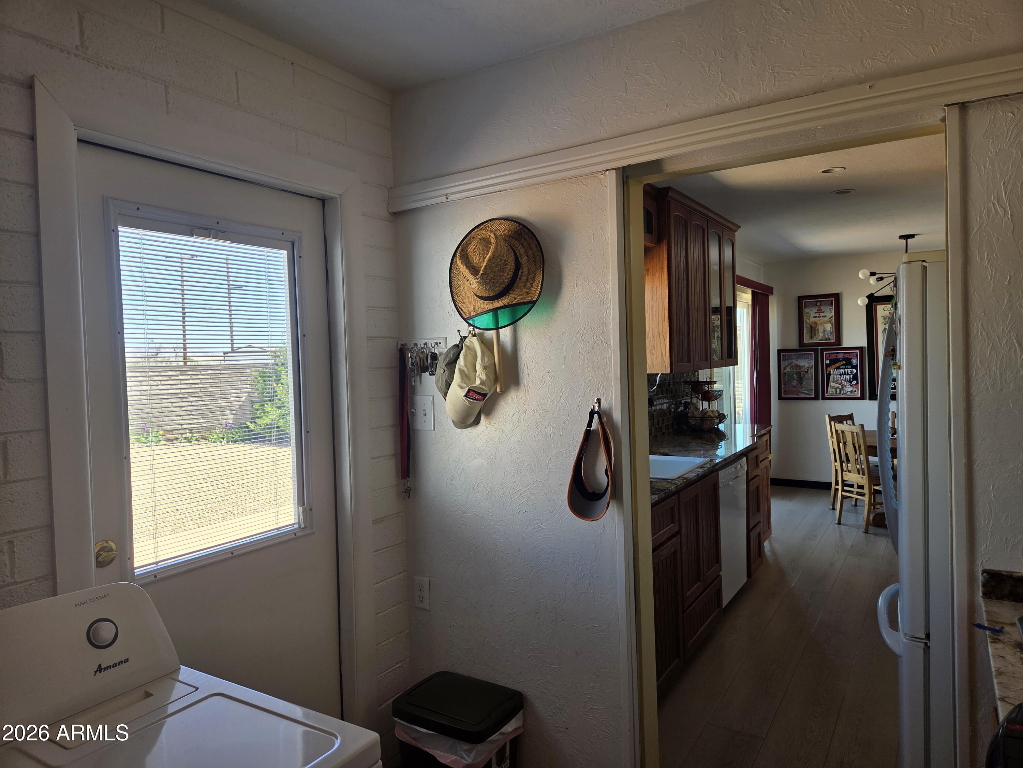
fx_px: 680
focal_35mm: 23
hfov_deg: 73.9
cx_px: 512
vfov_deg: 58.9
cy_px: 384
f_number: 1.8
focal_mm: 5.4
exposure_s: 1/180
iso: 50
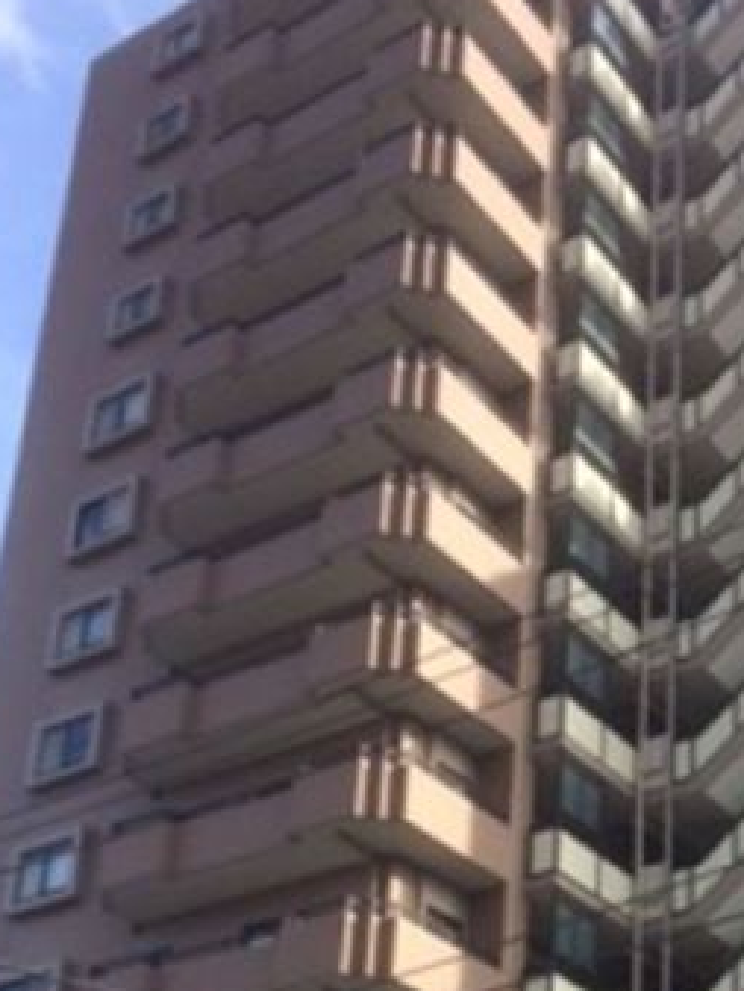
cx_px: 709
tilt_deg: +21.4
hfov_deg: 22.9
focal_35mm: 62
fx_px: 1776
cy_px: 965
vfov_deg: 29.4
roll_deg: +0.3
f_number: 2.2
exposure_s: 1/789
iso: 32
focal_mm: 4.15
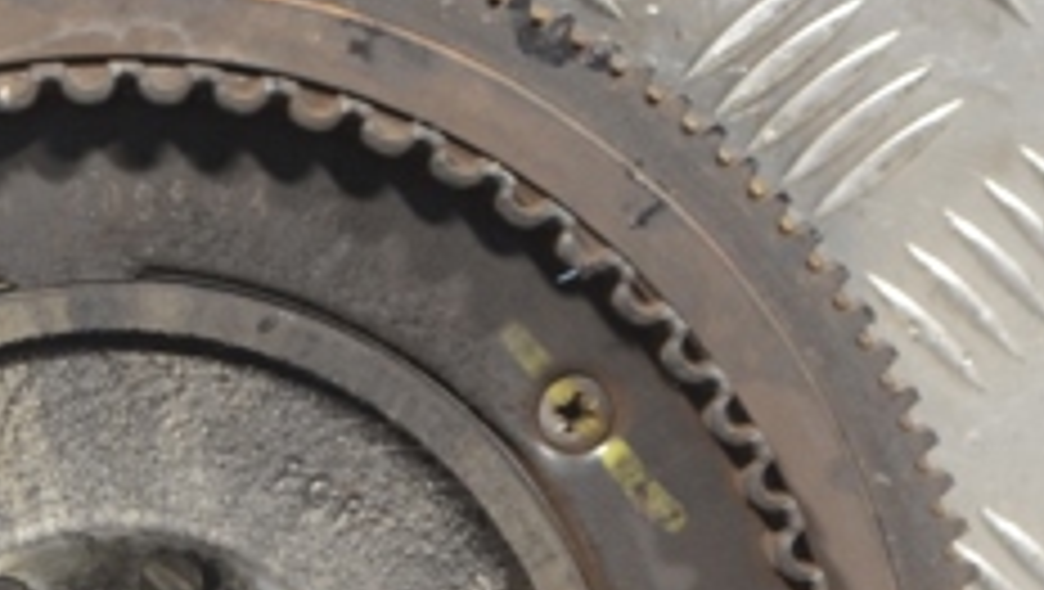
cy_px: 815
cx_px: 36
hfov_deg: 9.5
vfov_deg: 5.4
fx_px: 6234
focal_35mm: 225
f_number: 5.6
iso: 640
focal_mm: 52
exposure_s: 1/30
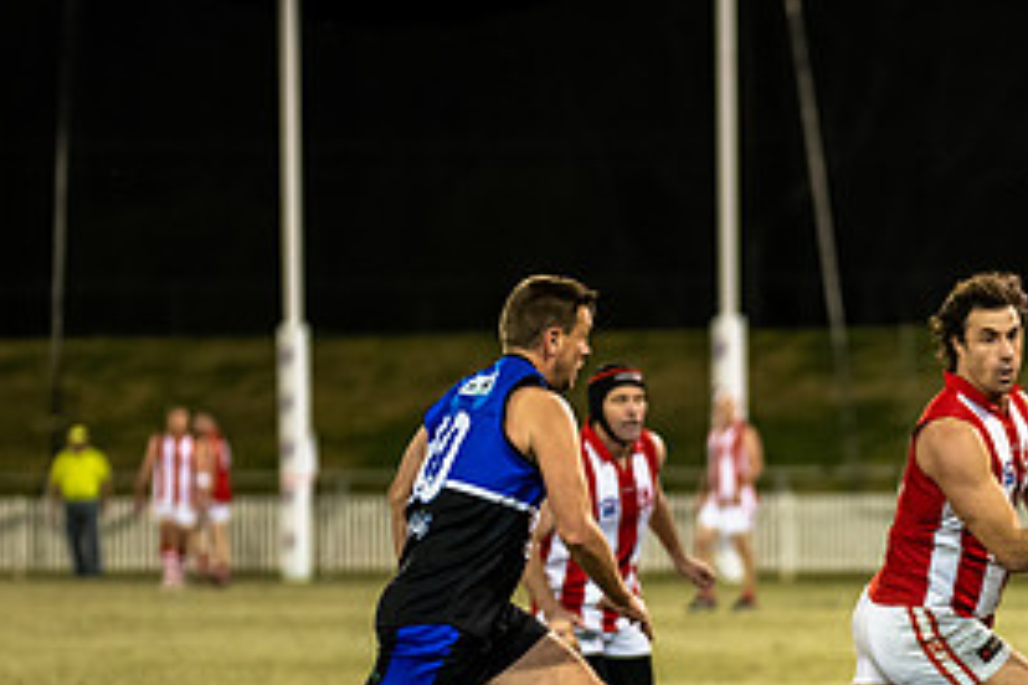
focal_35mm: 334
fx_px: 9537
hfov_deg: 6.2
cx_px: 878
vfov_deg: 4.1
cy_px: 679
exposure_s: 1/1250
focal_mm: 155
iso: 2200
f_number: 2.8
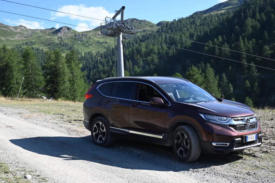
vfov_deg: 33.3
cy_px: 92
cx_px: 138
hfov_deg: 48.5
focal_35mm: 40
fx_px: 305
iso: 200
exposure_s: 1/1000
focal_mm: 40
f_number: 4
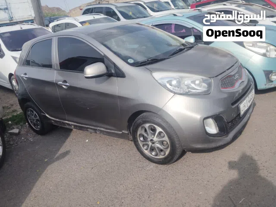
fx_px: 231
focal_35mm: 29
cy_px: 104
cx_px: 138
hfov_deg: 61.7
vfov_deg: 48.2
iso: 50
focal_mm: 4.25
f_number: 1.8
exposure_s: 1/1600
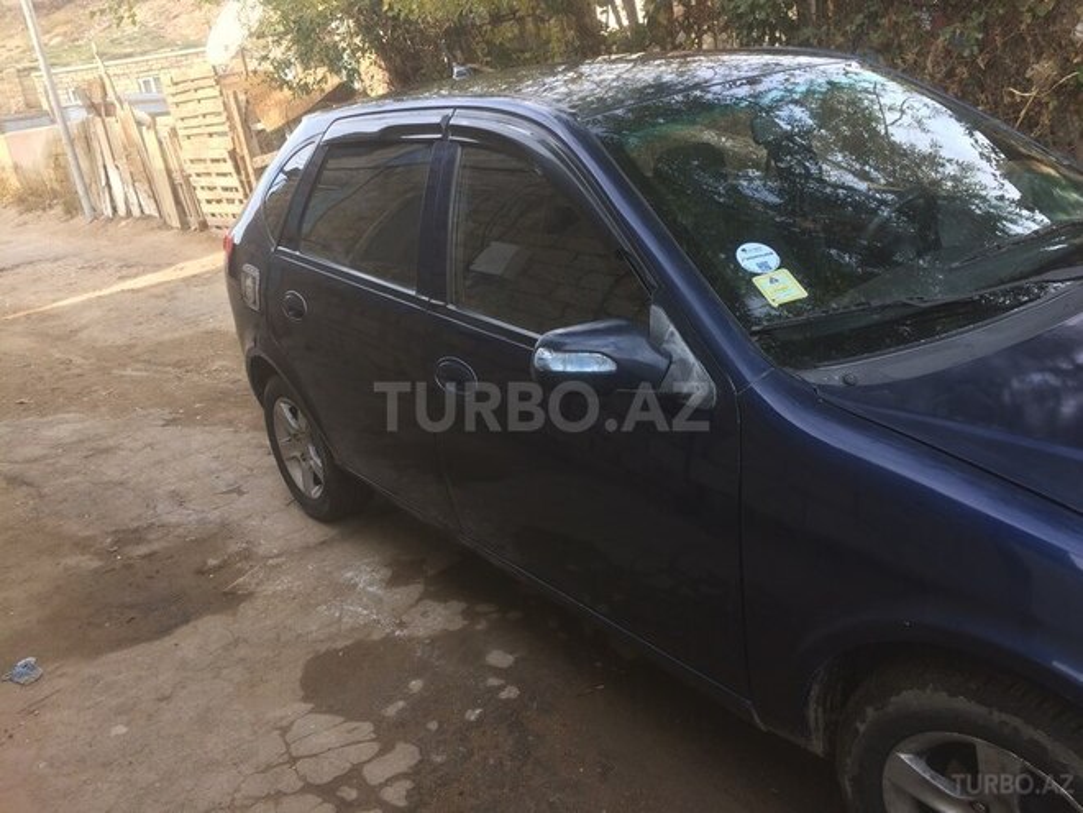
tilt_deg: -21.2
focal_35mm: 29
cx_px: 542
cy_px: 406
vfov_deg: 48.2
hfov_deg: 61.7
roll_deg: +6.7
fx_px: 907
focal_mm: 4.15
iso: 32
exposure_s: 1/194
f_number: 2.2
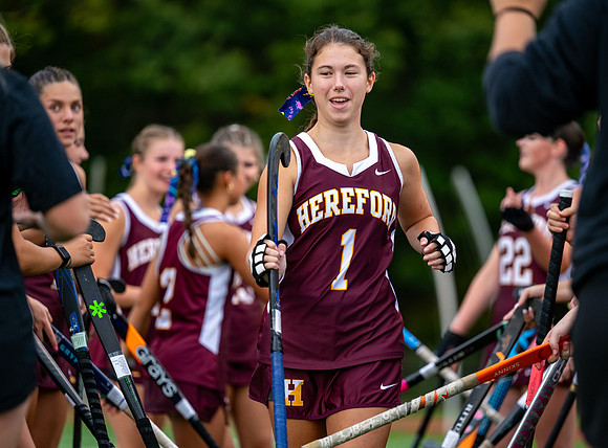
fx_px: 3385
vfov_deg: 7.6
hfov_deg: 10.3
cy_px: 235
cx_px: 315
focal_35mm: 194
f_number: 2.8
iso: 1400
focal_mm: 170
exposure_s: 1/1000
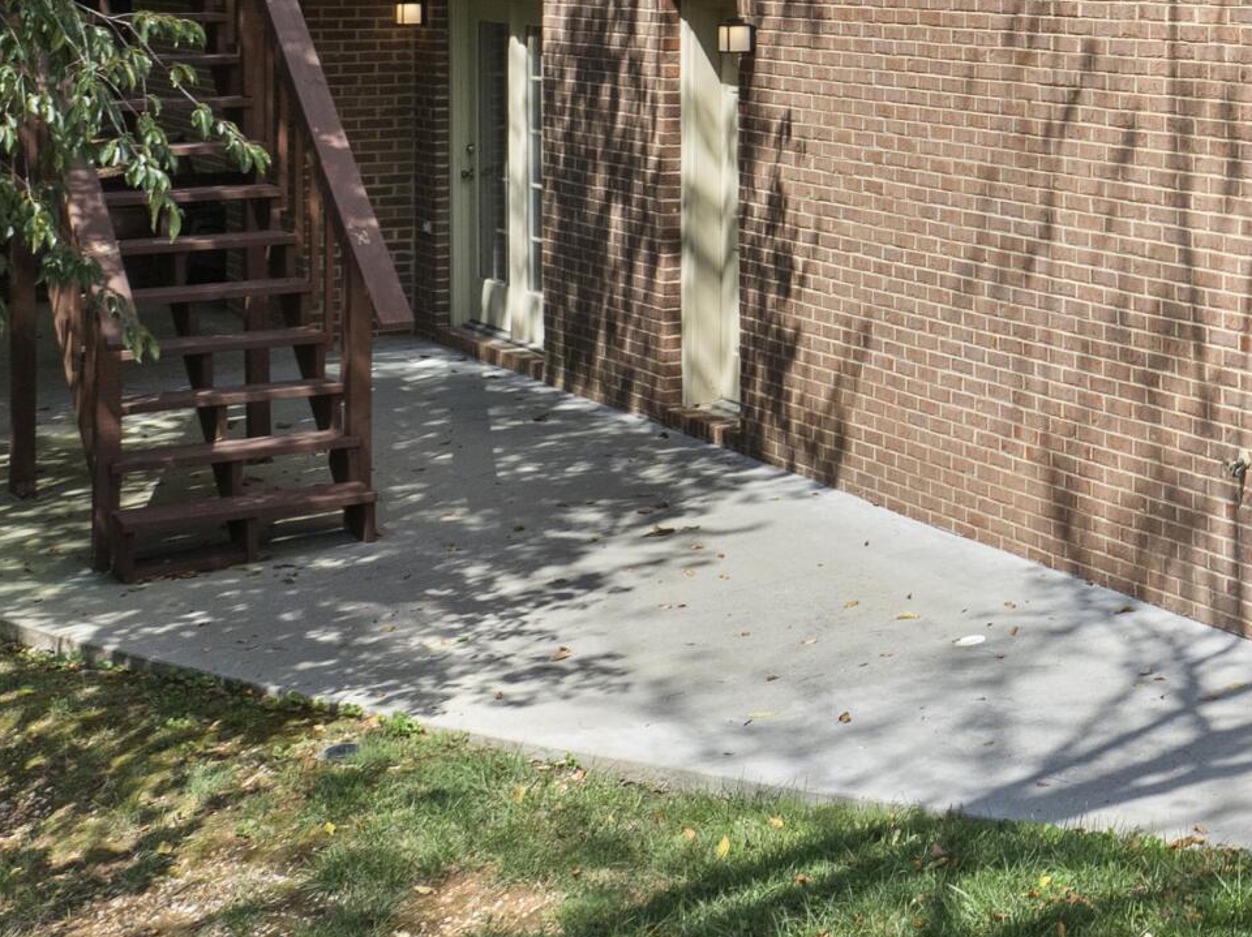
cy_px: -63
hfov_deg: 23.0
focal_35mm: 75
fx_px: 2711
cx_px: 1646
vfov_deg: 18.9
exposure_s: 1/320
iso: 120
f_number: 2.8
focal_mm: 12.29
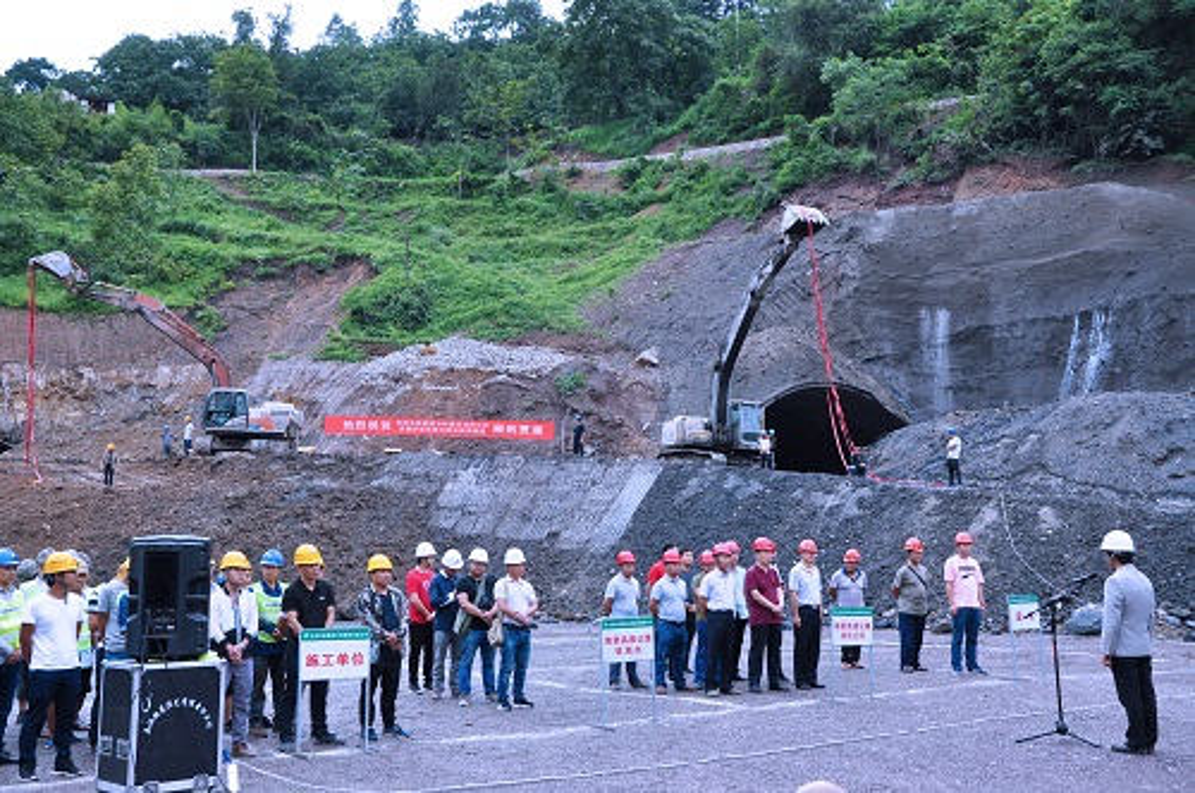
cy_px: 396
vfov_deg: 34.1
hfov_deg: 49.6
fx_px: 1293
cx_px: 598
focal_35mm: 39
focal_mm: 26
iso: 200
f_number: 6.3
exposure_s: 1/160
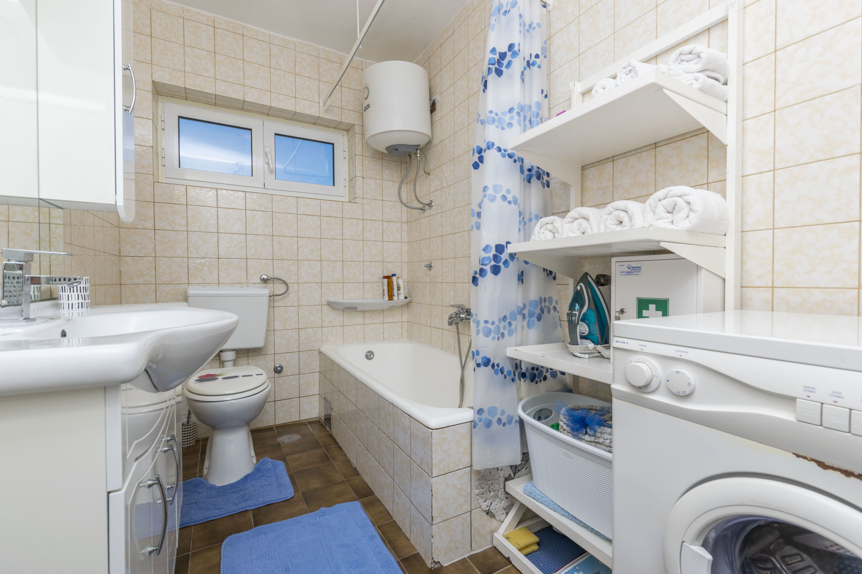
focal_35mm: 15
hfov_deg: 100.4
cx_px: 431
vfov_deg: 77.3
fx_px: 359
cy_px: 287
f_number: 8
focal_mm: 10
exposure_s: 1/160
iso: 100
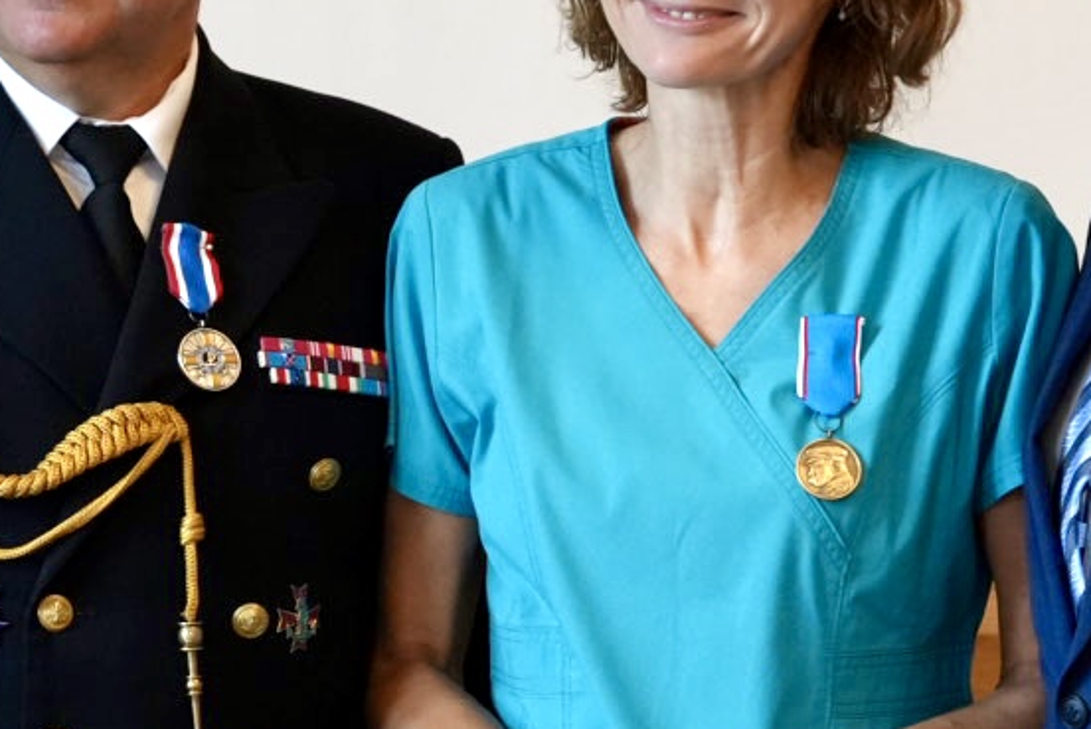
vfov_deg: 5.5
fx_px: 7552
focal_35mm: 249
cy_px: 241
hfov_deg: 8.3
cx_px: 271
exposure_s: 1/160
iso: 4000
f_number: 4
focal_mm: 85
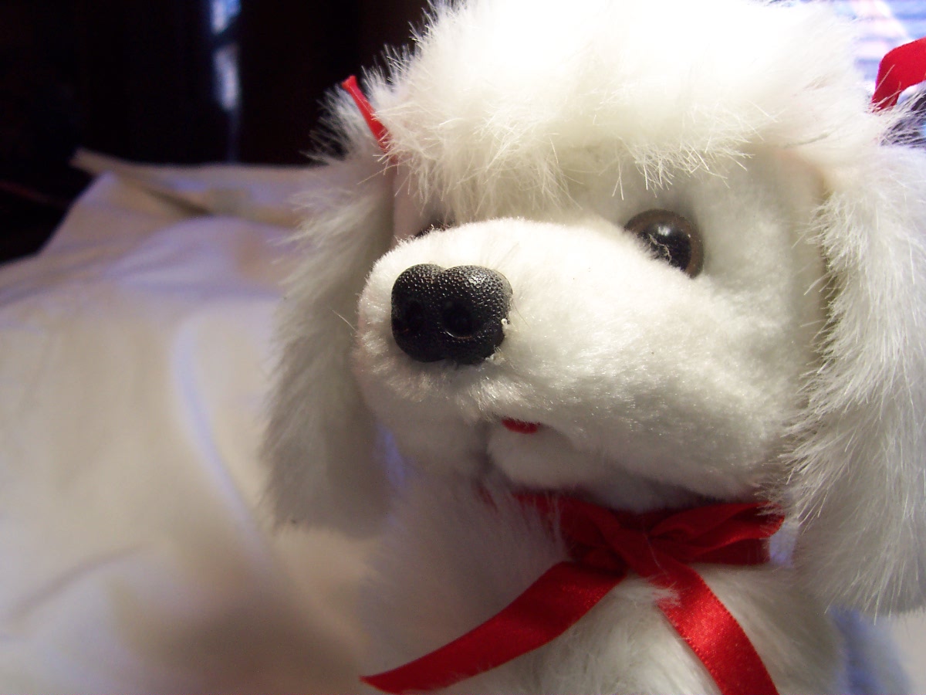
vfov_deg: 38.7
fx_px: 990
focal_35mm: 37
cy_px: 348
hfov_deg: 50.1
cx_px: 463
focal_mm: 5.6
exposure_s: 1/60
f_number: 2.8
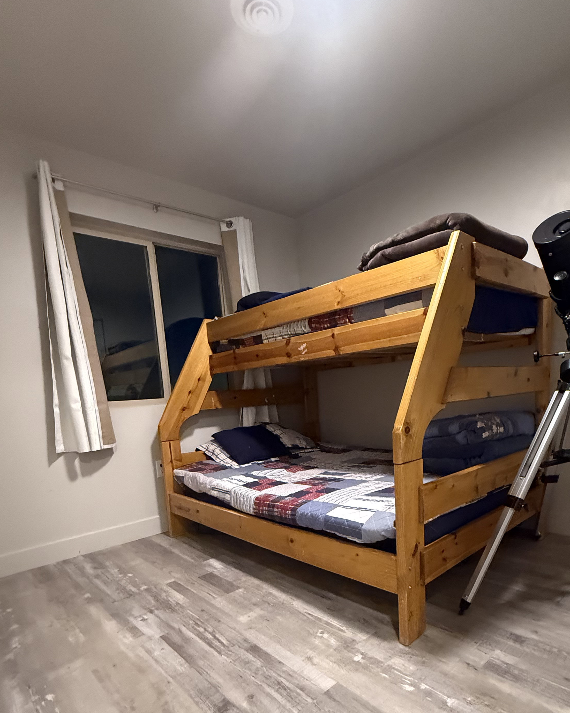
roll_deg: +3.1
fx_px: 422
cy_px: 457
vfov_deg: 78.5
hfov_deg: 67.9
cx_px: 316
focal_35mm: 20
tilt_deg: -8.9
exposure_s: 1/60
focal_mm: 2.22
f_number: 2.2
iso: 1000
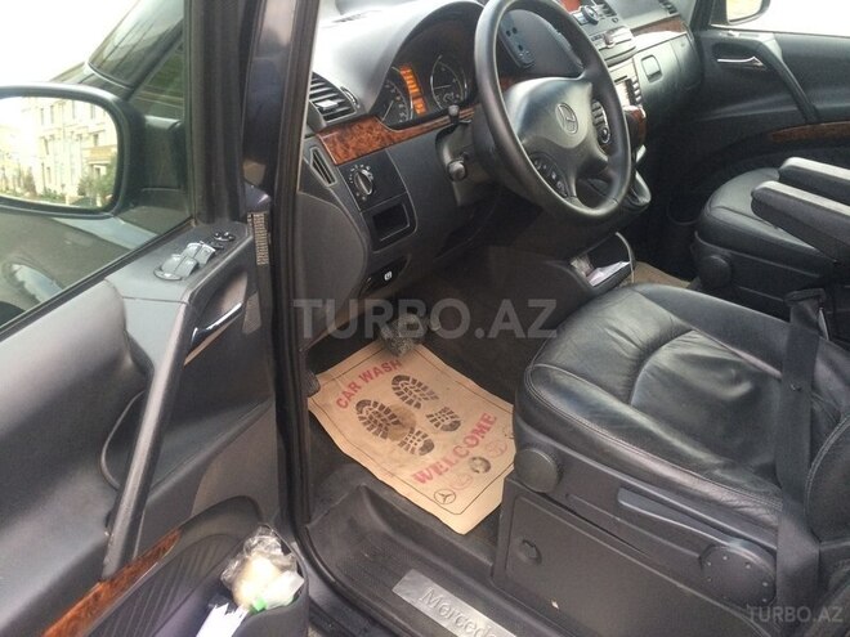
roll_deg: -2.3
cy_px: 318
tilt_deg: -32.5
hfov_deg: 61.7
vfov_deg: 48.2
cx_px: 425
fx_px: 712
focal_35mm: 29
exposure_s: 1/33
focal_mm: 4.15
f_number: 2.2
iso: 160
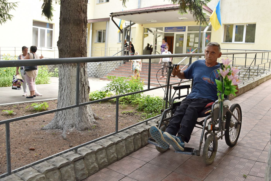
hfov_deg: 73.8
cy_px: 90
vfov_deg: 53.1
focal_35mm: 24
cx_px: 136
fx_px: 181
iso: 800
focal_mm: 24
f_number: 5
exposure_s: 1/400
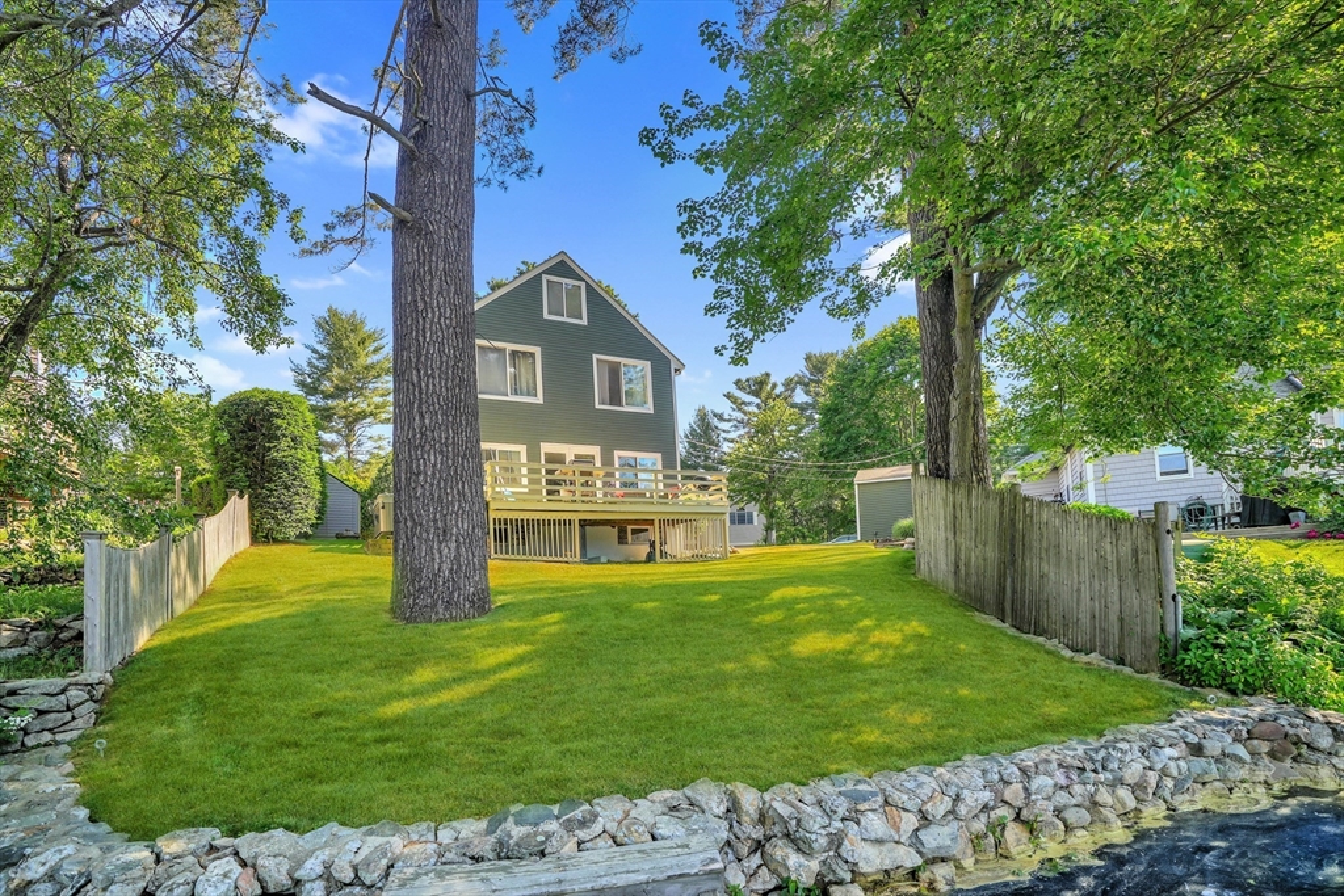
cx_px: 672
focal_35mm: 16
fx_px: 597
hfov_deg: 96.7
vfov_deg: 73.8
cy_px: 448
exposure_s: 1/160
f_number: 4
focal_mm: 16
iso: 160
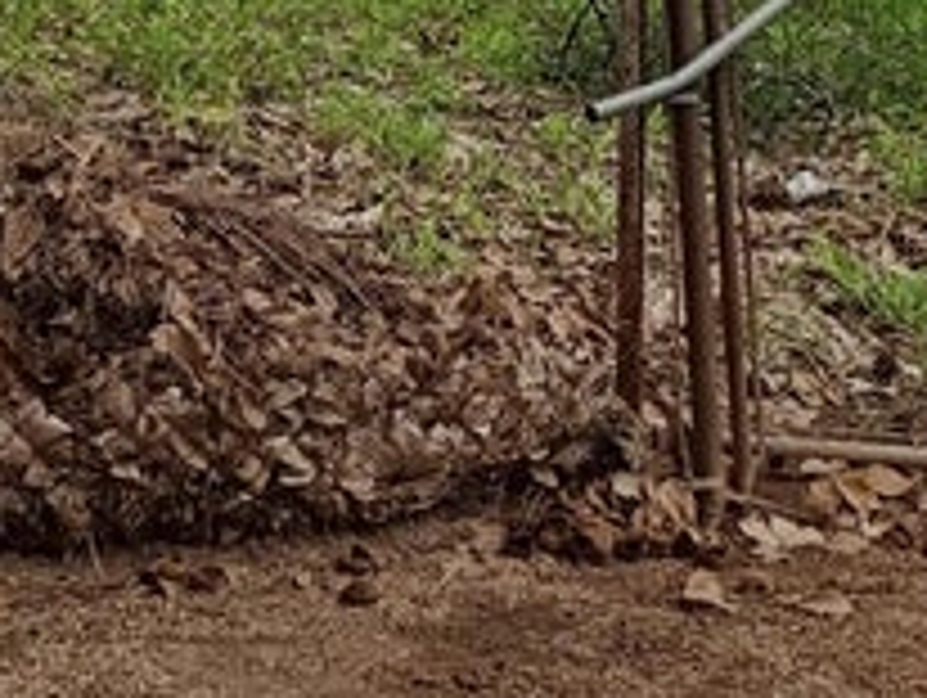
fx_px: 2547
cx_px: 378
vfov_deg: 14.9
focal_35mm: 95
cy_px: -189
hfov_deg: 20.6
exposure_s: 1/732
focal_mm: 6.11
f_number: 1.7
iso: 50
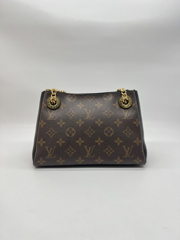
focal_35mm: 26
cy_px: 120
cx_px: 90
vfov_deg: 67.3
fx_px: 180
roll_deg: +0.2
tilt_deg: -10.9
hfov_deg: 53.1
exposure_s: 1/108
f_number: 1.5
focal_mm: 5.7
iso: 32
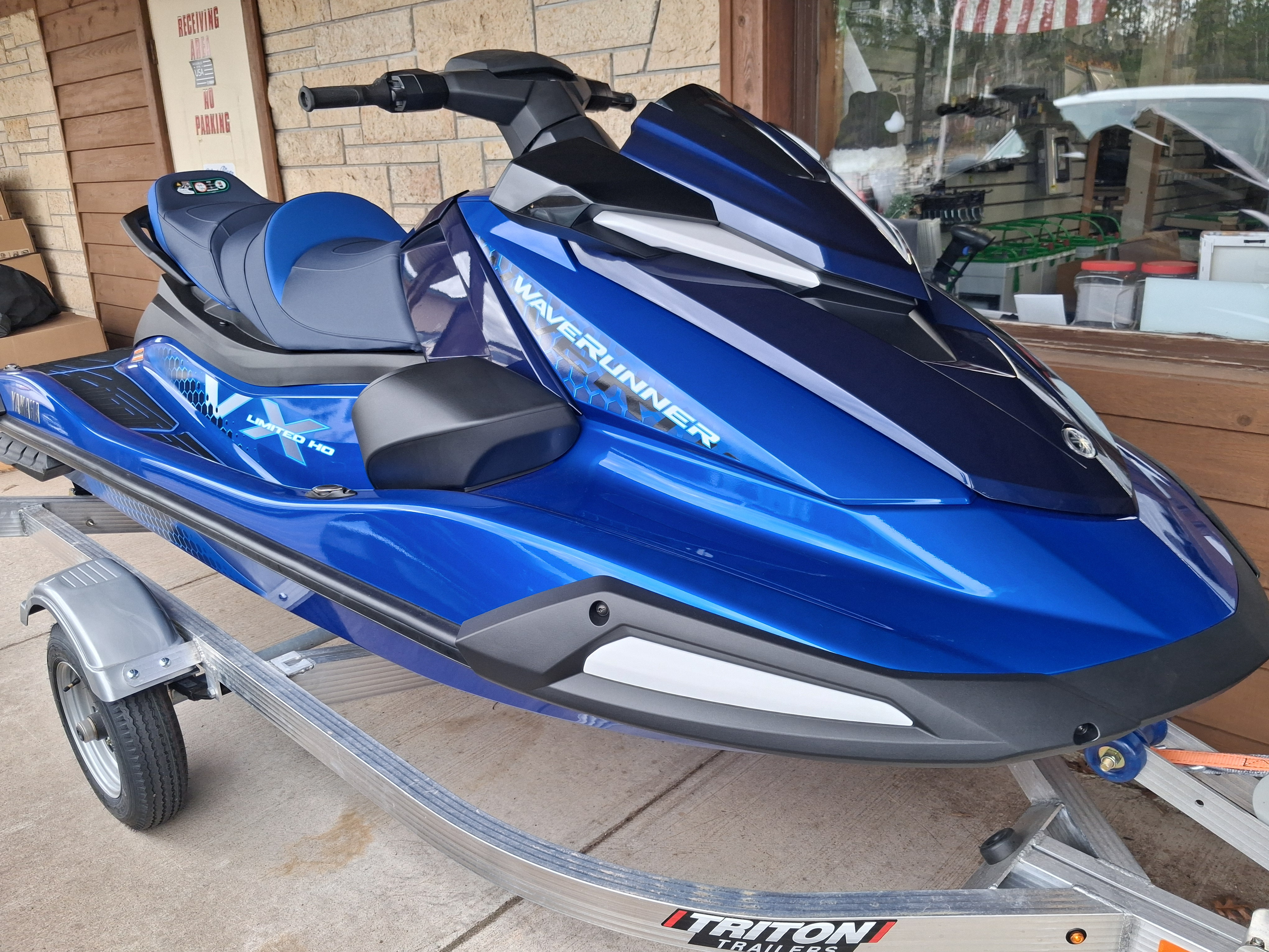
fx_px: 990
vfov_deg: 51.4
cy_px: 476
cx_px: 634
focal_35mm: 27
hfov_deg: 65.3
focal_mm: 4
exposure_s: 1/120
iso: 50
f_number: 1.8
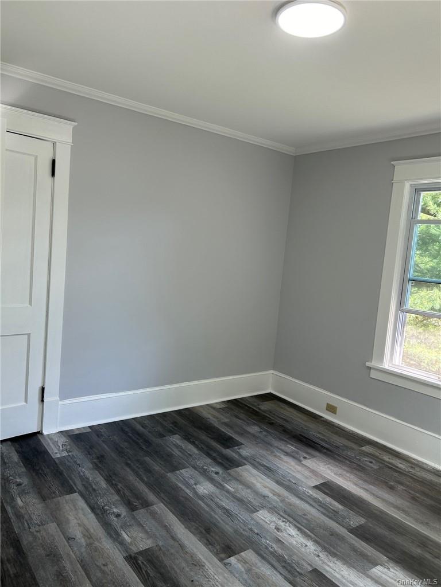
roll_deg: -4.8
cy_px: 294
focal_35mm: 26
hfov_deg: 53.1
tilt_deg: -3.5
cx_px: 220
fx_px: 442
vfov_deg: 67.3
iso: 40
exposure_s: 1/121
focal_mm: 5.7
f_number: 1.5
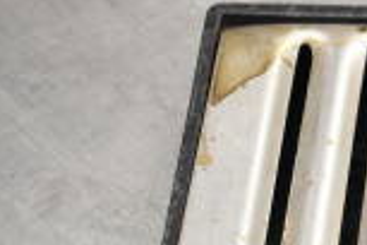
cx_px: 688
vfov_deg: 8.5
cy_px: 237
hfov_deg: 11.7
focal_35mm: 161
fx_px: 1641
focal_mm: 27
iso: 1600
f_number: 4.5
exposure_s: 1/80
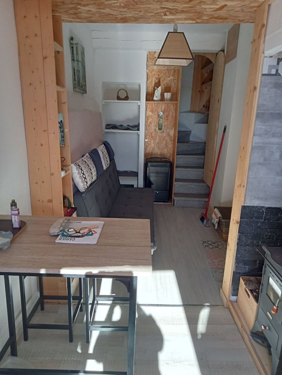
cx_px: 141
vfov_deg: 63.4
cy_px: 188
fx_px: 304
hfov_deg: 49.8
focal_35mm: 28
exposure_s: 1/100
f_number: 2.2
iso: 128
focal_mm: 3.46
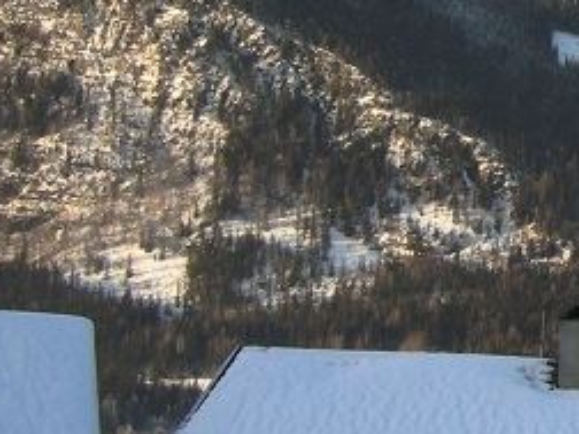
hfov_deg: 11.6
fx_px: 2542
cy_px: 181
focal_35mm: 152
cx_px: 1195
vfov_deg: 9.8
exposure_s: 1/154
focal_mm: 7.5
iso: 64
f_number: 3.8
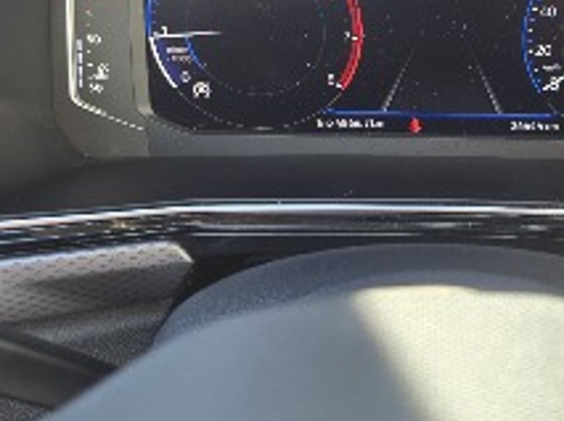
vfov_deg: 31.4
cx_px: 437
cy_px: 93
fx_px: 732
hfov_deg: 40.7
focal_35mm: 45
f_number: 1.7
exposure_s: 1/55.9
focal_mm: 6.3
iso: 50
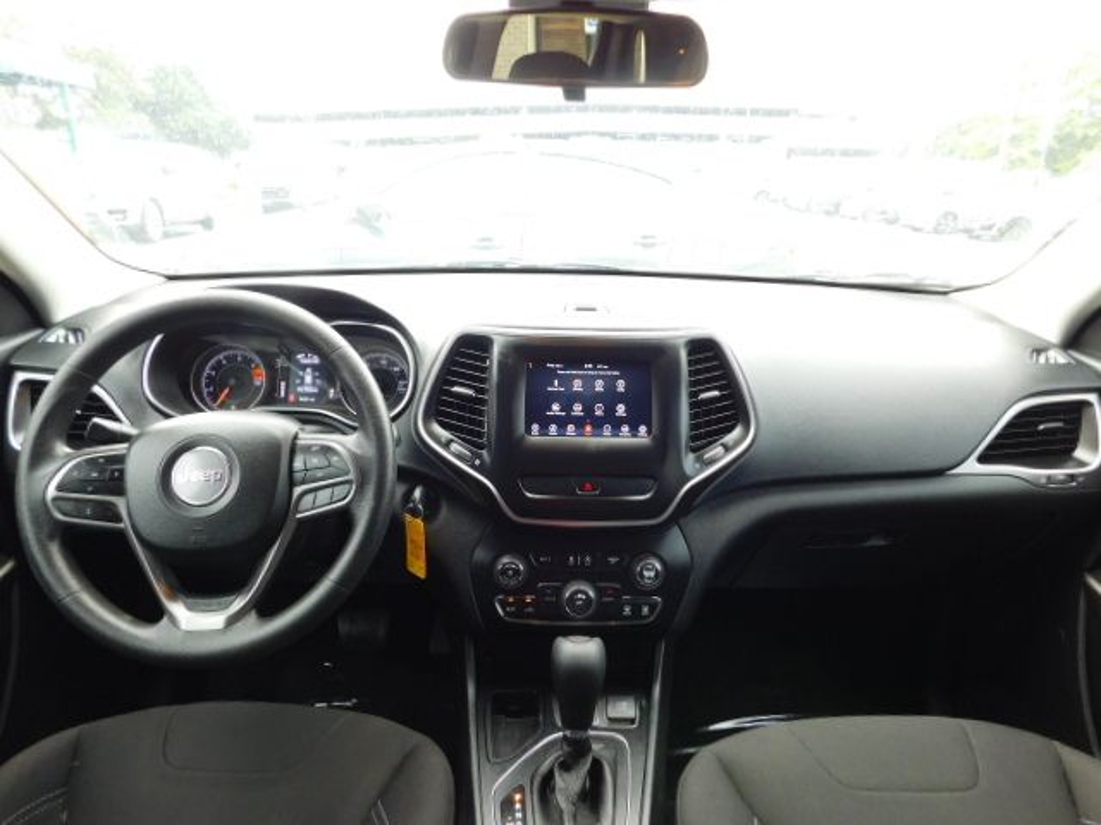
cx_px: 550
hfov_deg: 73.9
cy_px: 412
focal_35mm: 23
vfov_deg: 58.9
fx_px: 732
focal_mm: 4
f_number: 3
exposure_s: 1/30
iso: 140
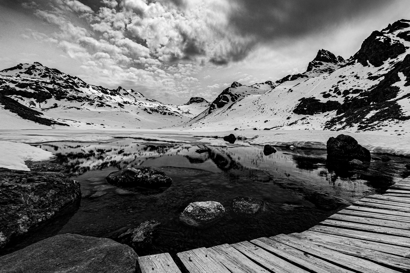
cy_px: 136
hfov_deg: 100.4
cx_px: 205
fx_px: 171
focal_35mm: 15
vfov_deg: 77.3
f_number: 13
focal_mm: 10
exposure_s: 1/125
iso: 100
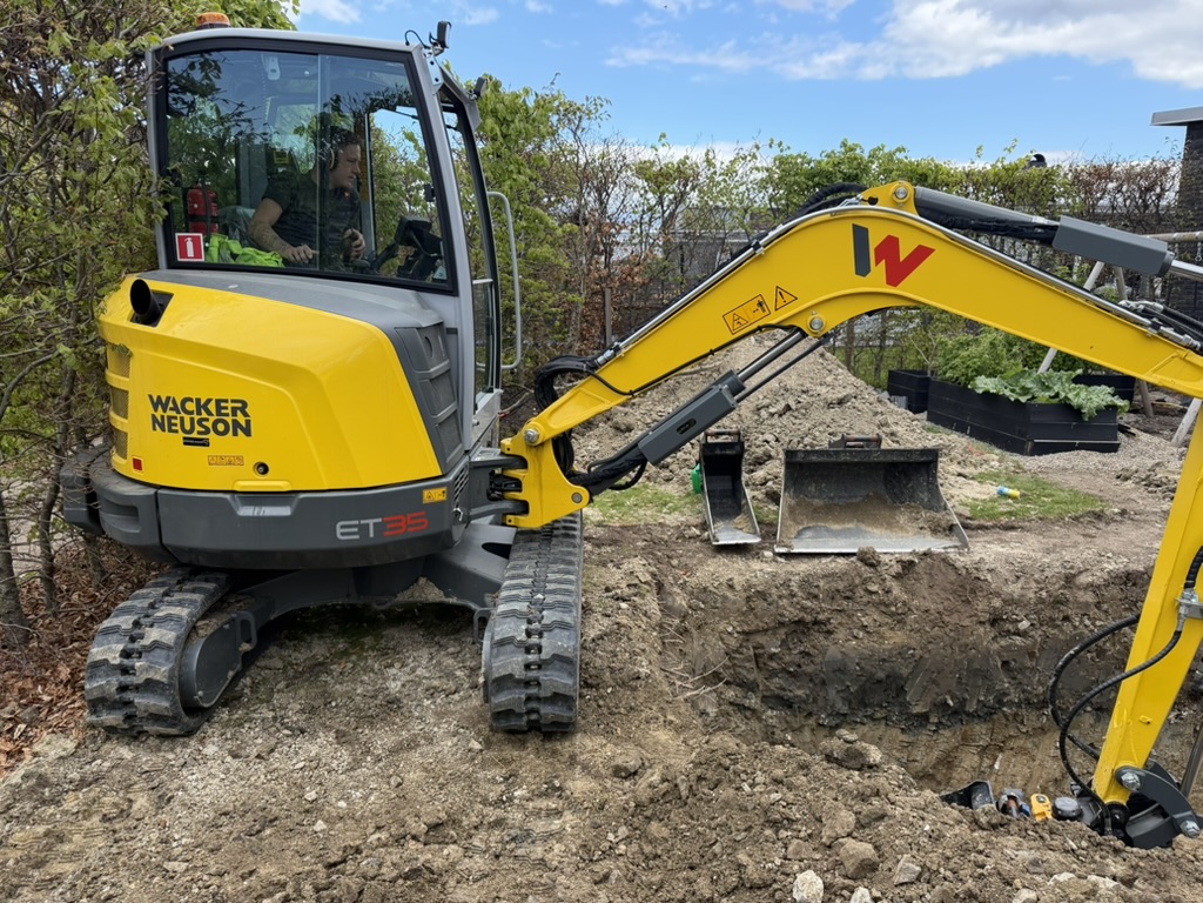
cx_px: 602
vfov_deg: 56.8
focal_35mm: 24
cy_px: 452
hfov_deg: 71.6
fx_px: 834
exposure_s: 1/1493
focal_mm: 6.76
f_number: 1.78
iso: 100
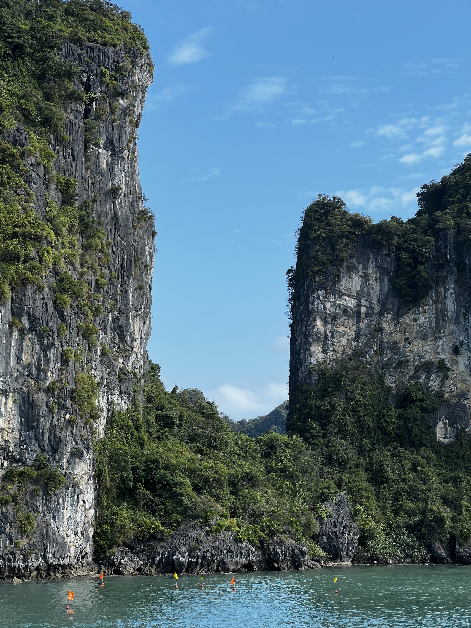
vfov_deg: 25.3
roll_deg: +1.2
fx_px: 1397
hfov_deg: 19.1
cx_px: 236
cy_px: 314
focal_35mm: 77
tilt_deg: +8.8
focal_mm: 9
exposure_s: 1/477
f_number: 2.8
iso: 32
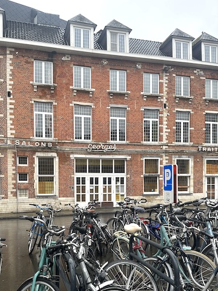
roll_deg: -1.2
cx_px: 96
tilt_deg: +0.4
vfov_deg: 56.1
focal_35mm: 32
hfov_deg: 44.1
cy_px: 183
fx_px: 269
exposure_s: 1/555
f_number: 1.78
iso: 80
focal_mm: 6.86
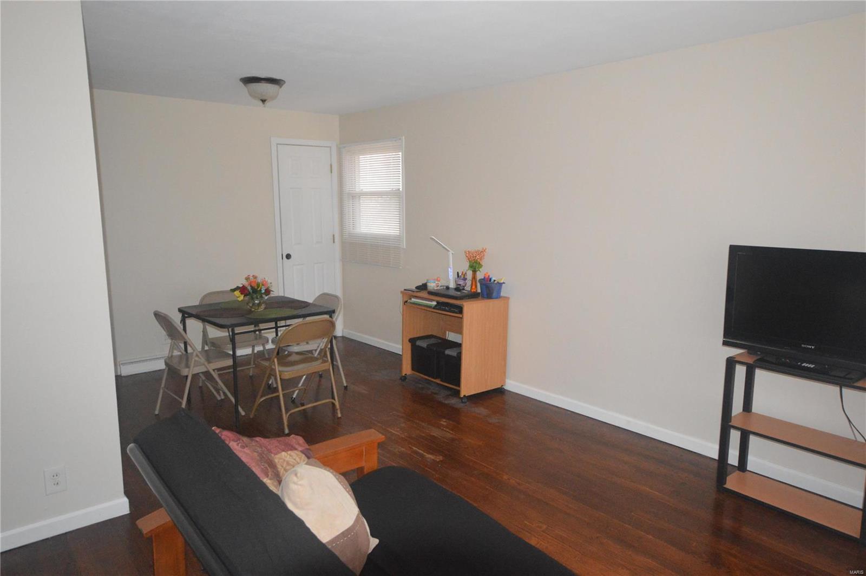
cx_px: 433
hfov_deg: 73.8
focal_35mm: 24
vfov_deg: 53.0
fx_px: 577
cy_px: 288
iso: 3200
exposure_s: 1/60
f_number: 5
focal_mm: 16
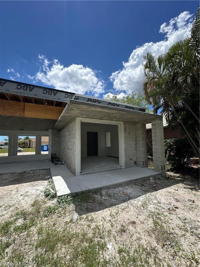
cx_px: 100
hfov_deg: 85.7
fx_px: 108
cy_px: 134
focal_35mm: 14
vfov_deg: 102.1
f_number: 2.2
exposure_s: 1/2506
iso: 50
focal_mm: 2.22
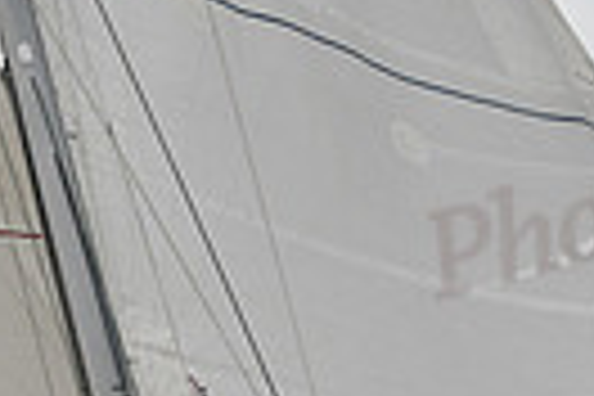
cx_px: 198
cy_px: 479
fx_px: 5082
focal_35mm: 308
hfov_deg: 6.7
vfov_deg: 4.4
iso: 400
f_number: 3.2
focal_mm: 70
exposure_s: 1/500
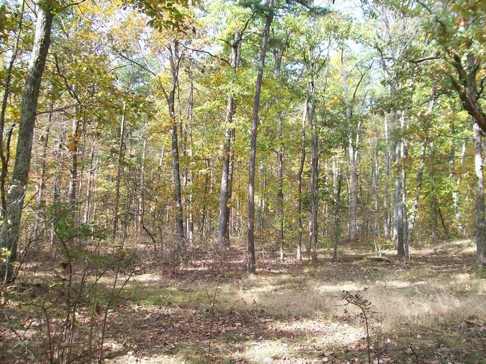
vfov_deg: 39.6
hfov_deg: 51.4
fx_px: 505
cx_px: 243
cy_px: 182
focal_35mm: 36
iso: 80
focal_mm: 6
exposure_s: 1/145
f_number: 2.7
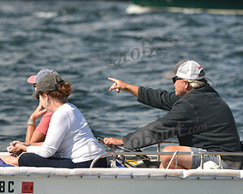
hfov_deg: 4.0
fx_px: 3444
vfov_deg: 3.2
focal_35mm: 479
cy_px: 106
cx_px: 43
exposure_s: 1/2000
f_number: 5
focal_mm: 250
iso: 250
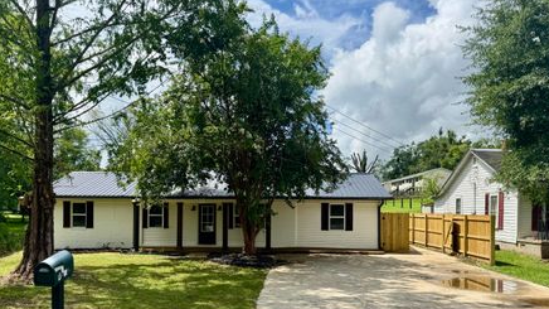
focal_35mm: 30
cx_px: 252
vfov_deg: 38.3
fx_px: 437
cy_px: 214
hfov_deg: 64.2
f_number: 1.78
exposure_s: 1/4608
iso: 80
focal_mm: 6.76
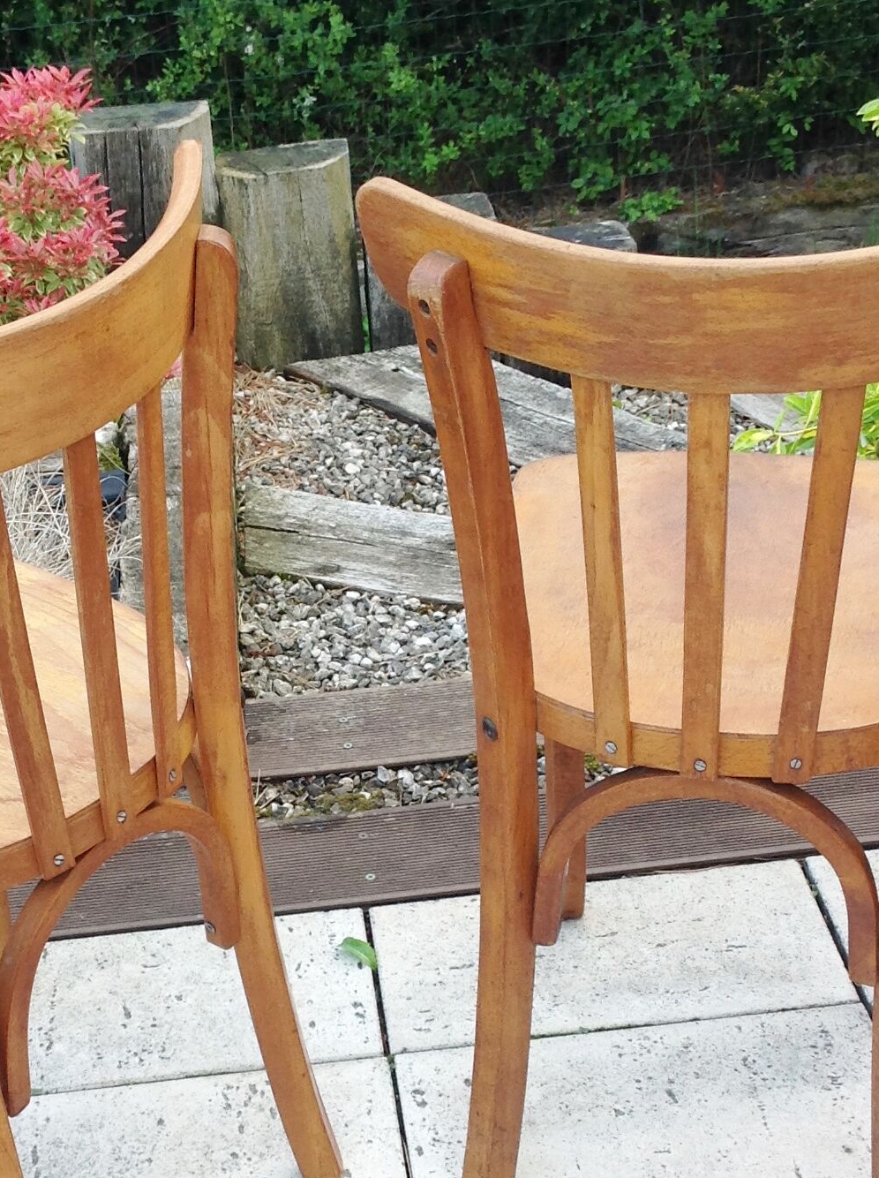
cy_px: 778
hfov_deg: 21.5
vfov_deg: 28.4
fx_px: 2309
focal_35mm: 68
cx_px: 315
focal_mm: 4.28
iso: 50
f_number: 2.4
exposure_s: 1/130
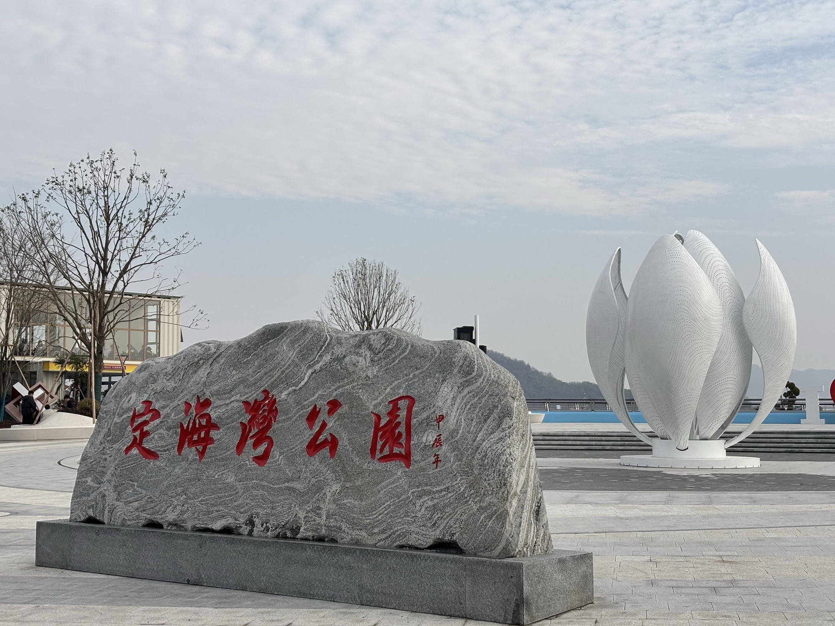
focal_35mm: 52
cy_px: 313
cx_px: 418
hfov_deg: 36.8
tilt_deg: +6.5
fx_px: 1254
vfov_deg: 28.0
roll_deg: -1.4
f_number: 1.6
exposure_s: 1/3205
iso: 40
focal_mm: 5.96
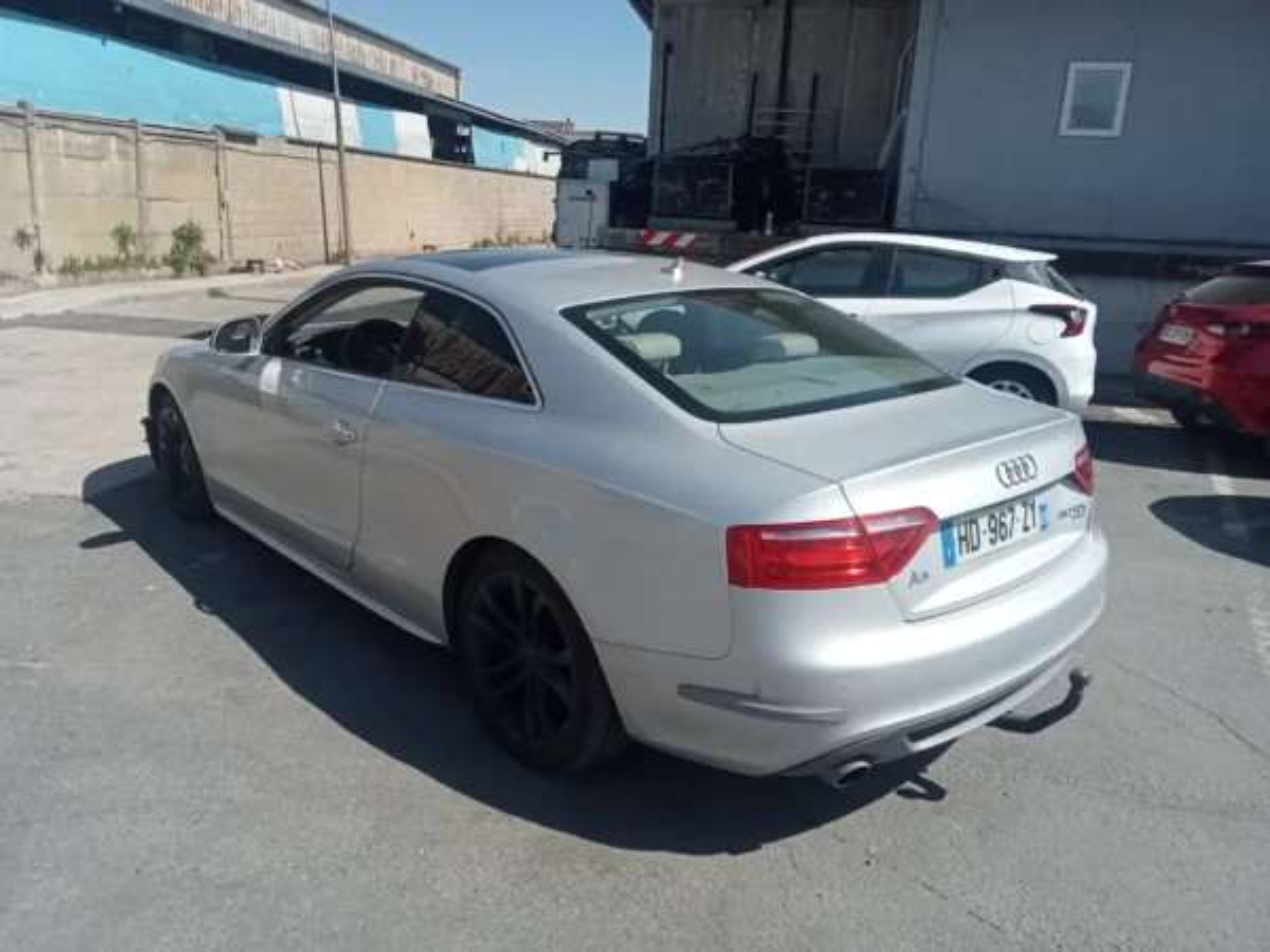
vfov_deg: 49.7
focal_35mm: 28
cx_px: 635
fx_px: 1027
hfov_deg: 63.4
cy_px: 476
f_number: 2.2
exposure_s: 1/1269
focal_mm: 3.46
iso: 100
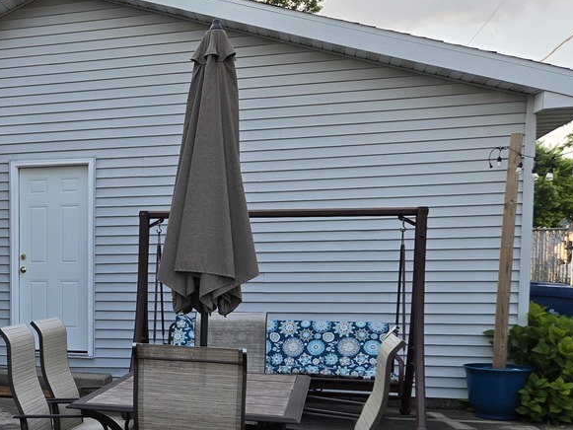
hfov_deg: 30.6
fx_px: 944
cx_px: -37
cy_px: 347
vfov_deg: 25.2
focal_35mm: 57
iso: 25
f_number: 1.8
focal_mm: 5.4
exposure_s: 1/333
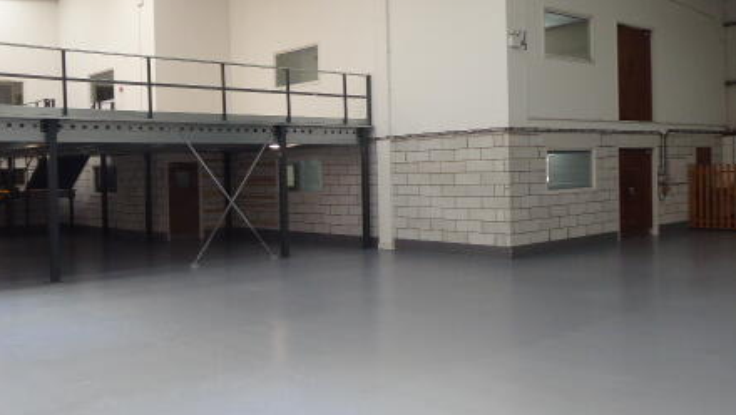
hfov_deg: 52.5
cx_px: 304
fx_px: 742
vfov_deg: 31.2
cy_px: 187
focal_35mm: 38
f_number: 3.3
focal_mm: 4.3
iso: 160
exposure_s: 1/60
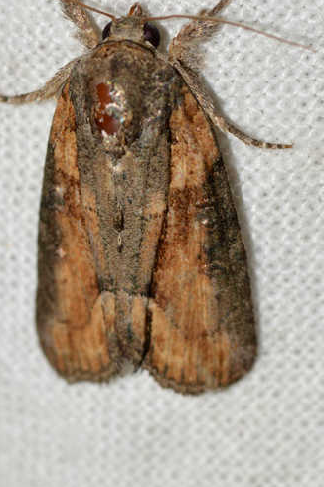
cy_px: 180
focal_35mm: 196
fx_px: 2650
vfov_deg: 10.5
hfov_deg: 7.0
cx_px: 122
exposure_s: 1/200
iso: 100
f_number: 20
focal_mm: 100
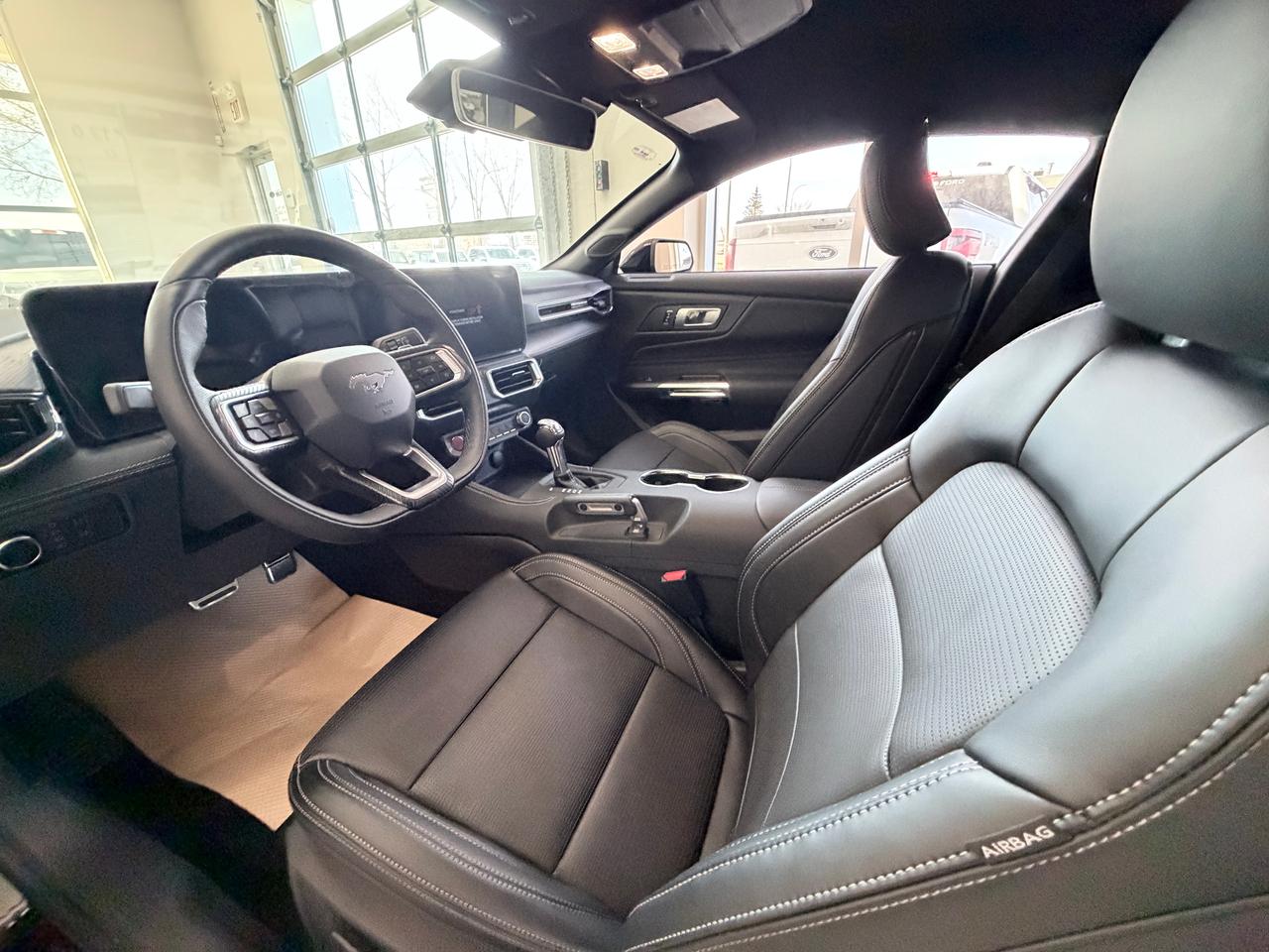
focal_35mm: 14
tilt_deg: -25.2
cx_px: 634
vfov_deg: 85.7
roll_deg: +1.7
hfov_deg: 102.1
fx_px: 513
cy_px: 476
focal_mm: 2.22
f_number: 2.2
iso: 800
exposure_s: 1/60
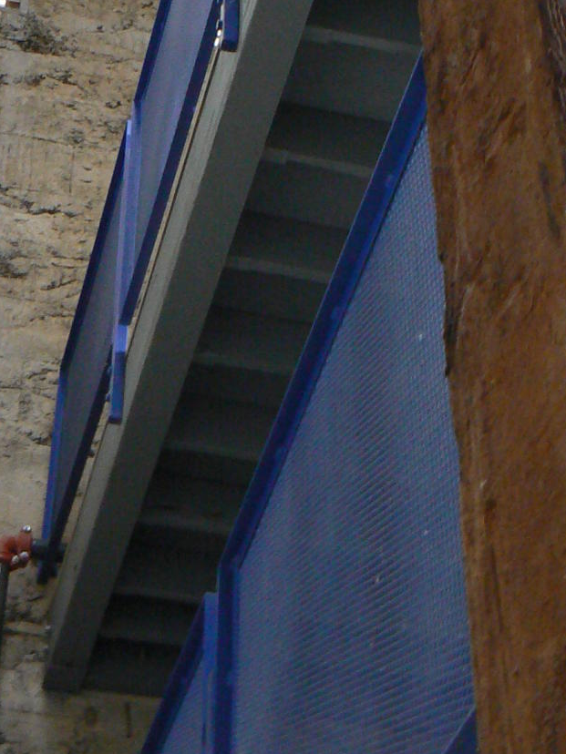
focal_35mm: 87
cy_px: 239
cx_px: 155
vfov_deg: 22.4
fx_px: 1897
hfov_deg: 16.9
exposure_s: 1/8
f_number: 2.8
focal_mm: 6
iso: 200
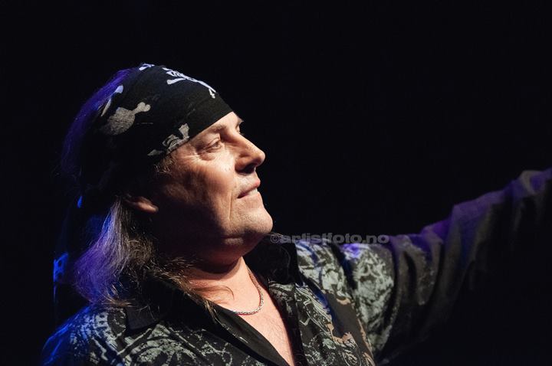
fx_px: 2412
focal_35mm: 158
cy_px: 183
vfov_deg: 8.7
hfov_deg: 13.1
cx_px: 276
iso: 1600
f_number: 2.8
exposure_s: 1/320
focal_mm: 105
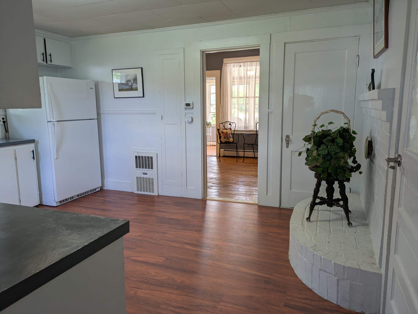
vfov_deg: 54.9
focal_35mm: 25
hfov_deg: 69.4
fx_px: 302
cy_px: 157
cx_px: 209
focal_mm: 5.43
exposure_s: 1/60
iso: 48
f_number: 1.89
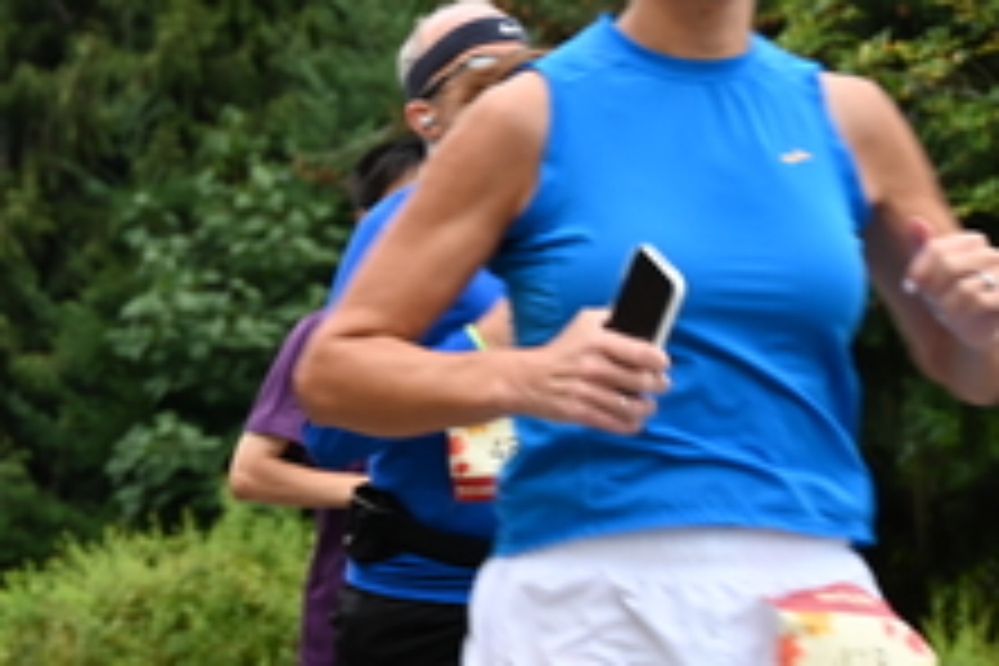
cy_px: 754
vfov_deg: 6.1
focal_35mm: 225
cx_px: -220
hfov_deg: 9.0
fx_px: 6243
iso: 500
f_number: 6.3
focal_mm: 91
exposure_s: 1/125
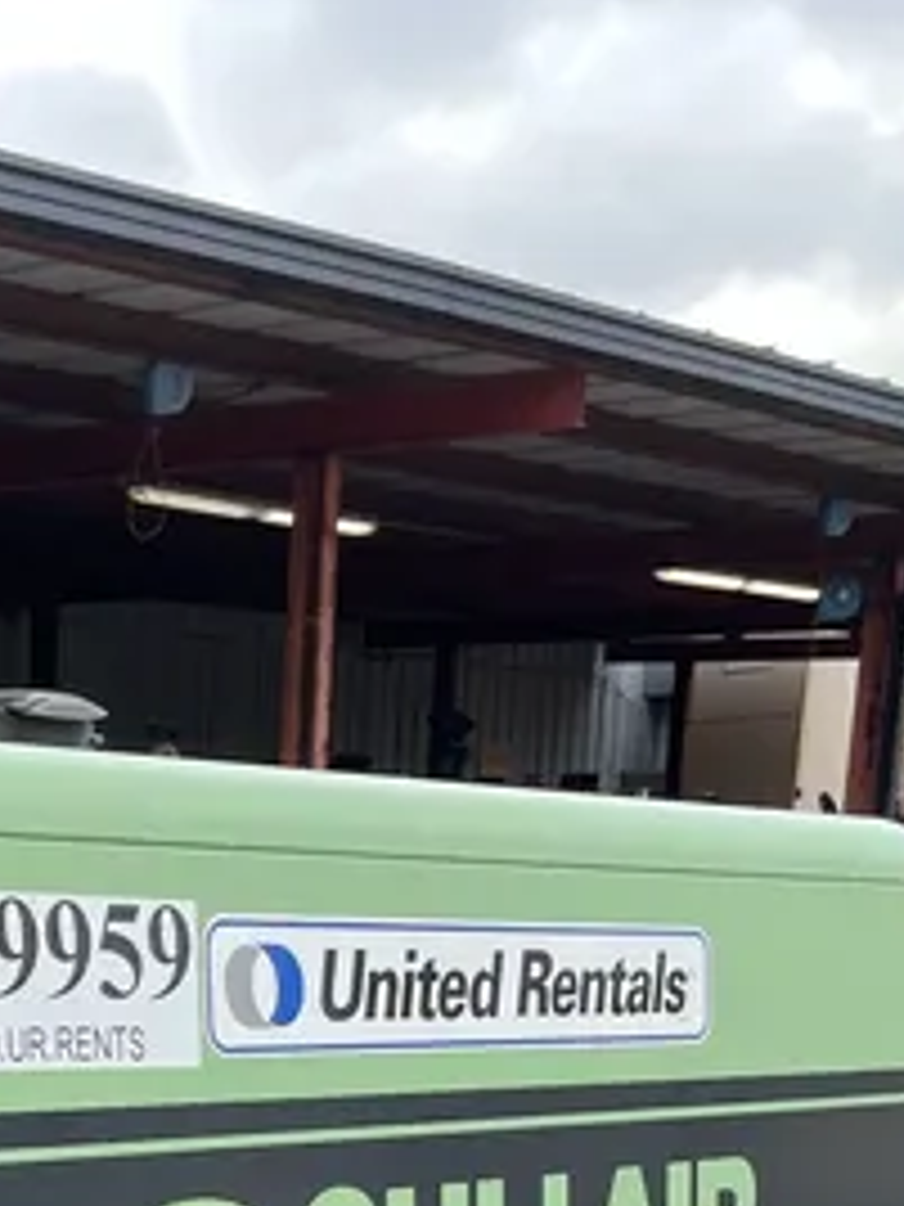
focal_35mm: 71
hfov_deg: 19.6
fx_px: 2472
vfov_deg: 23.7
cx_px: -148
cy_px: 1627
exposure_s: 1/189
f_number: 1.6
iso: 40
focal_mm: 5.1
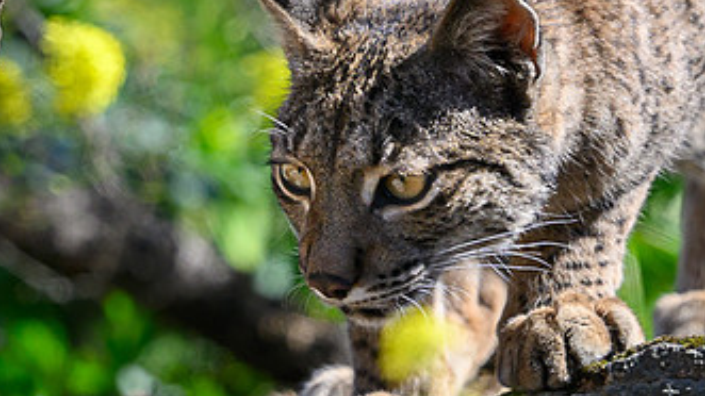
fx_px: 38762
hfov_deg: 1.0
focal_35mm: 2074
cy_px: 197
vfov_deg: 0.6
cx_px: 643
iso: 280
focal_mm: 400
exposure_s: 1/2000
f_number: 4
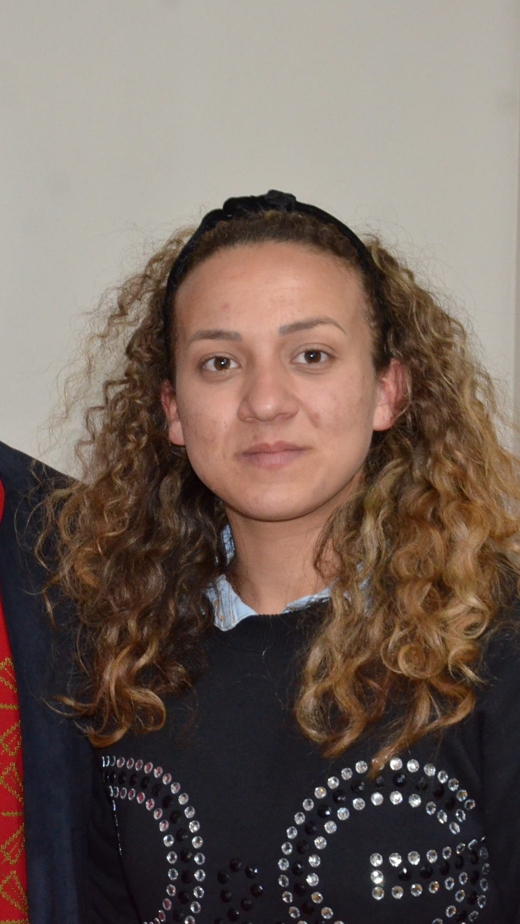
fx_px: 2451
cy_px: 463
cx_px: 126
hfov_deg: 12.1
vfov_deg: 21.4
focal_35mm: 100
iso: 2500
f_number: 6.3
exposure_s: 1/60
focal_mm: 42
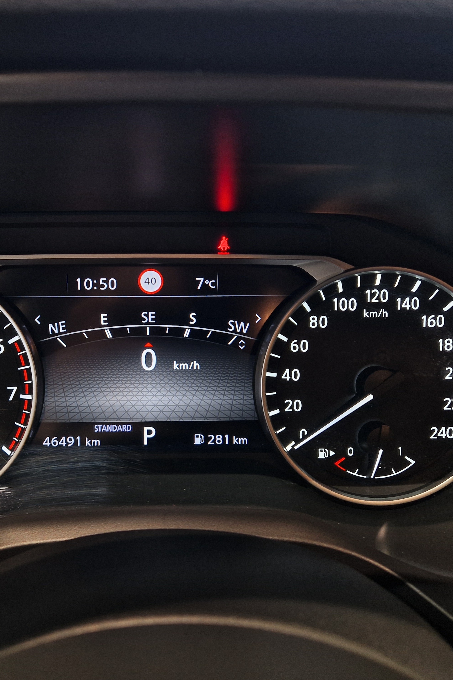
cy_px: 340
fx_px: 604
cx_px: 154
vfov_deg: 58.7
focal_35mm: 32
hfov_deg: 40.6
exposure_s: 1/56
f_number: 1.8
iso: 100
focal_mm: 5.4
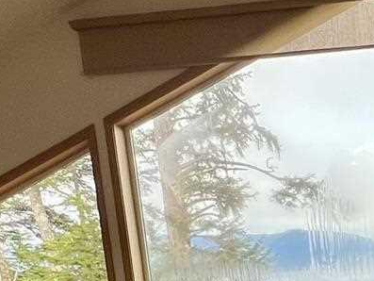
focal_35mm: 67
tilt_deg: -12.4
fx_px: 724
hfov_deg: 24.6
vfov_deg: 19.2
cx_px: 506
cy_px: 420
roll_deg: +2.7
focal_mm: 1.57
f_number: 1.8
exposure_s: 1/138
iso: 32
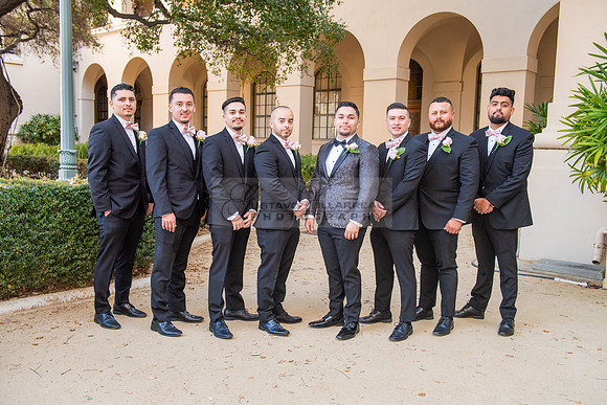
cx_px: 312
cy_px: 202
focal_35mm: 34
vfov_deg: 39.4
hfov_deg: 56.4
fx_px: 566
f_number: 4.5
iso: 640
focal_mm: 32
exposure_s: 1/200
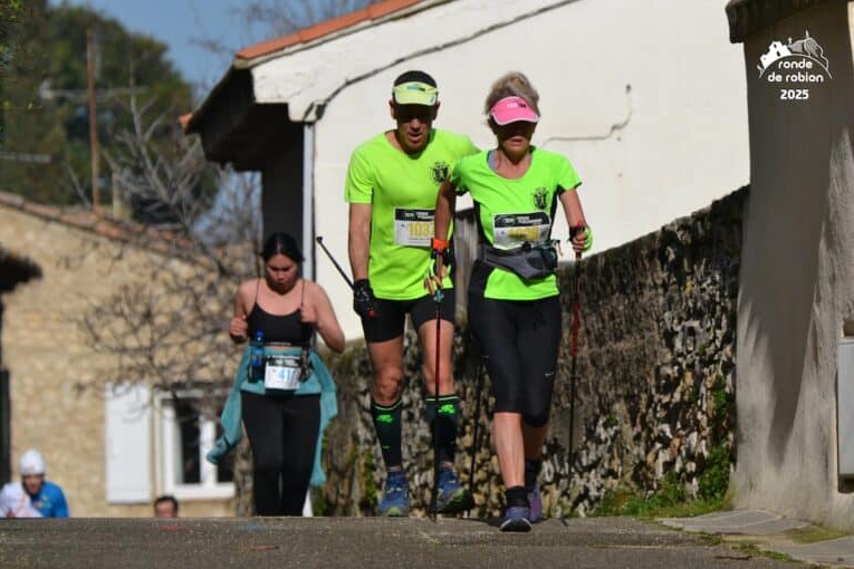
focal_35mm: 452
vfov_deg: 3.0
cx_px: 426
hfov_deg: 4.6
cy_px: 284
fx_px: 10722
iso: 360
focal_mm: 300
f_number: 7.1
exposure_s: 1/2000
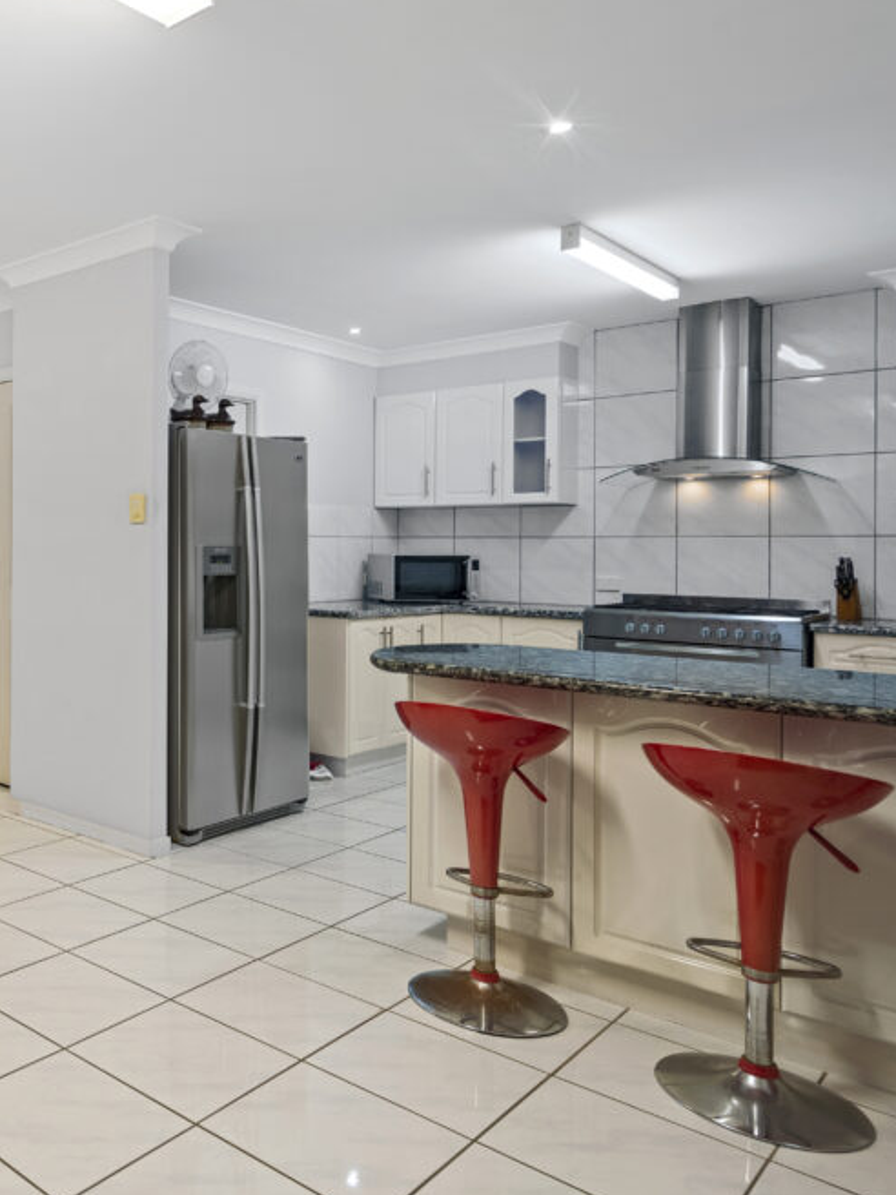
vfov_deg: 65.3
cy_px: 586
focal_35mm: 27
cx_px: -16
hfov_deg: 43.4
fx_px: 932
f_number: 7.1
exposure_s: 1/3
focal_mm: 18
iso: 800
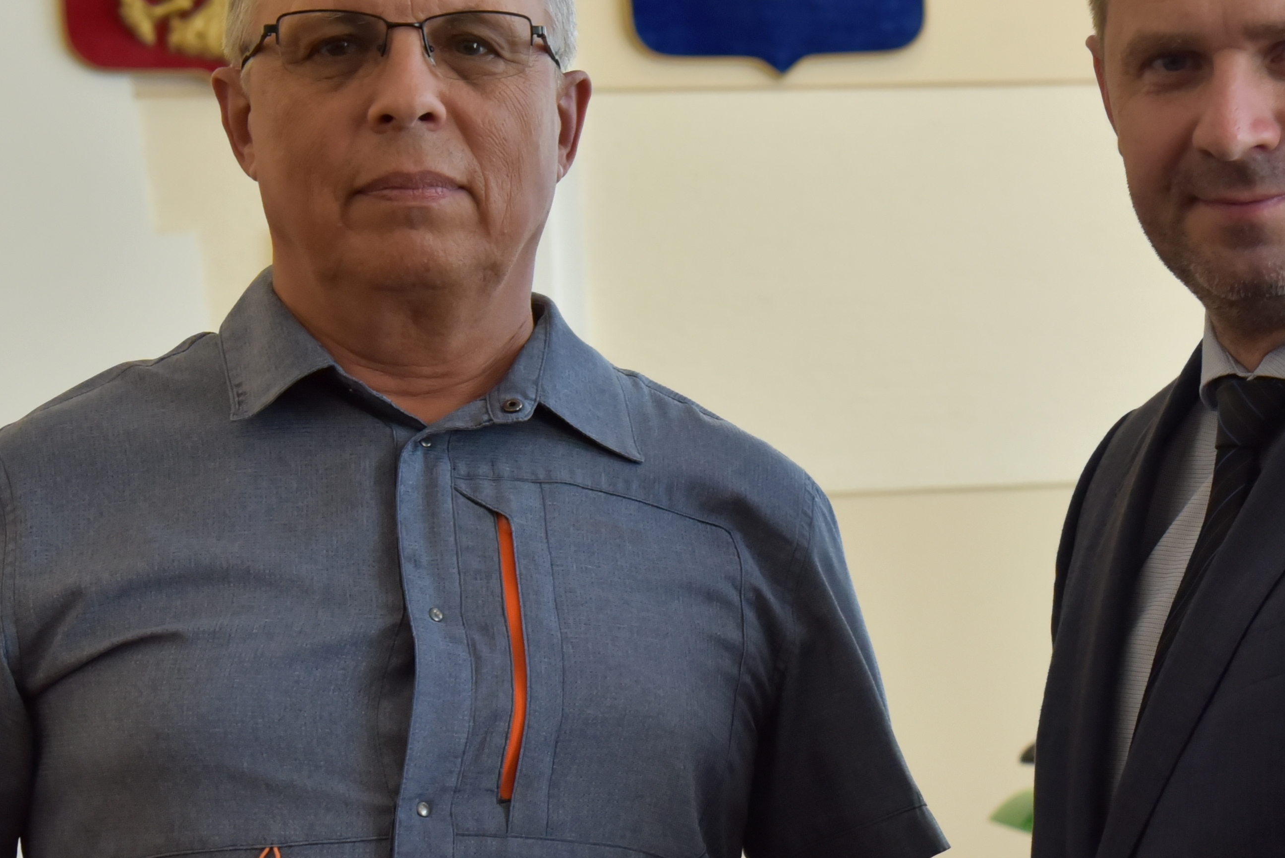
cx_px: 890
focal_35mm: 121
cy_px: 533
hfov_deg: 16.9
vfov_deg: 11.3
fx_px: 4321
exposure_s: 1/200
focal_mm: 52
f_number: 7.1
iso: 2000
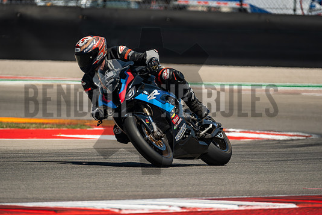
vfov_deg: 2.1
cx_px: 151
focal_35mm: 650
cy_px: 101
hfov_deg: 3.2
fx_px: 5815
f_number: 5.6
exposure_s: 1/1250
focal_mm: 400
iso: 500
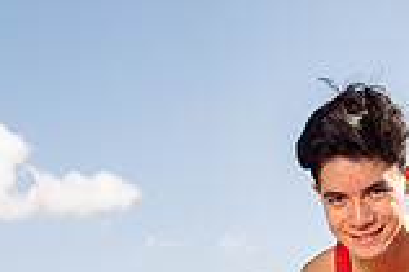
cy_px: 580
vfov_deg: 11.9
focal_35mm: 100
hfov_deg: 20.4
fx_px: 1135
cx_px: 241
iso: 125
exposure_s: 1/250
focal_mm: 35
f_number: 5.6
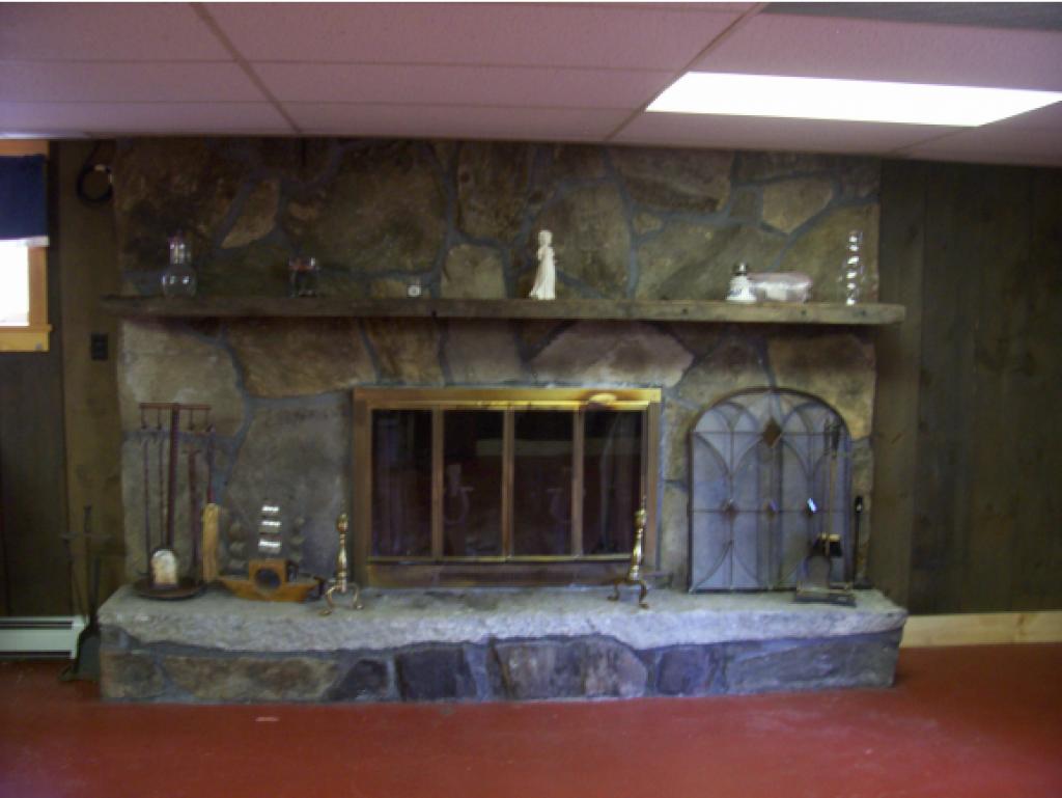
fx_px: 1044
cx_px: 531
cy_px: 399
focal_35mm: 34
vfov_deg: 41.8
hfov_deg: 53.9
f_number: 2.7
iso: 160
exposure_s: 1/8
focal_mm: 5.6
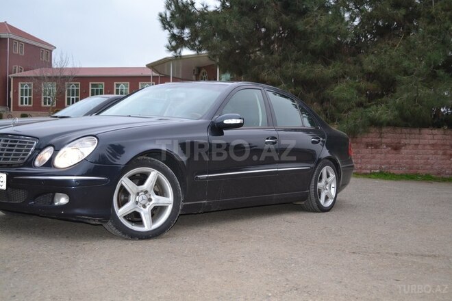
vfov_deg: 30.8
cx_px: 226
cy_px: 150
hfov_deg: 45.0
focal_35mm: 44
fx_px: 546
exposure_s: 1/60
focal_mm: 29
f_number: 4.5
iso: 450
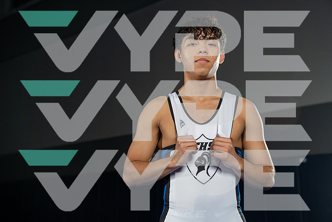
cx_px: 166
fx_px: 470
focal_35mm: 51
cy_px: 111
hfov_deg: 38.9
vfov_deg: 26.5
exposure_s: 1/125
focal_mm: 51
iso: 800
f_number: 4
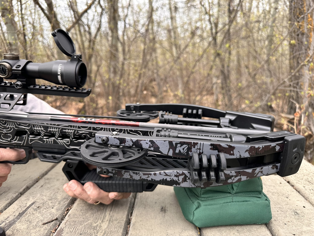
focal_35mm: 24
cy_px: 118
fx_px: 218
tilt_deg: -11.9
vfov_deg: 56.8
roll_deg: +4.2
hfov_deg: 71.6
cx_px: 157
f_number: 1.78
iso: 80
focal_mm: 6.86
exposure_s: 1/564
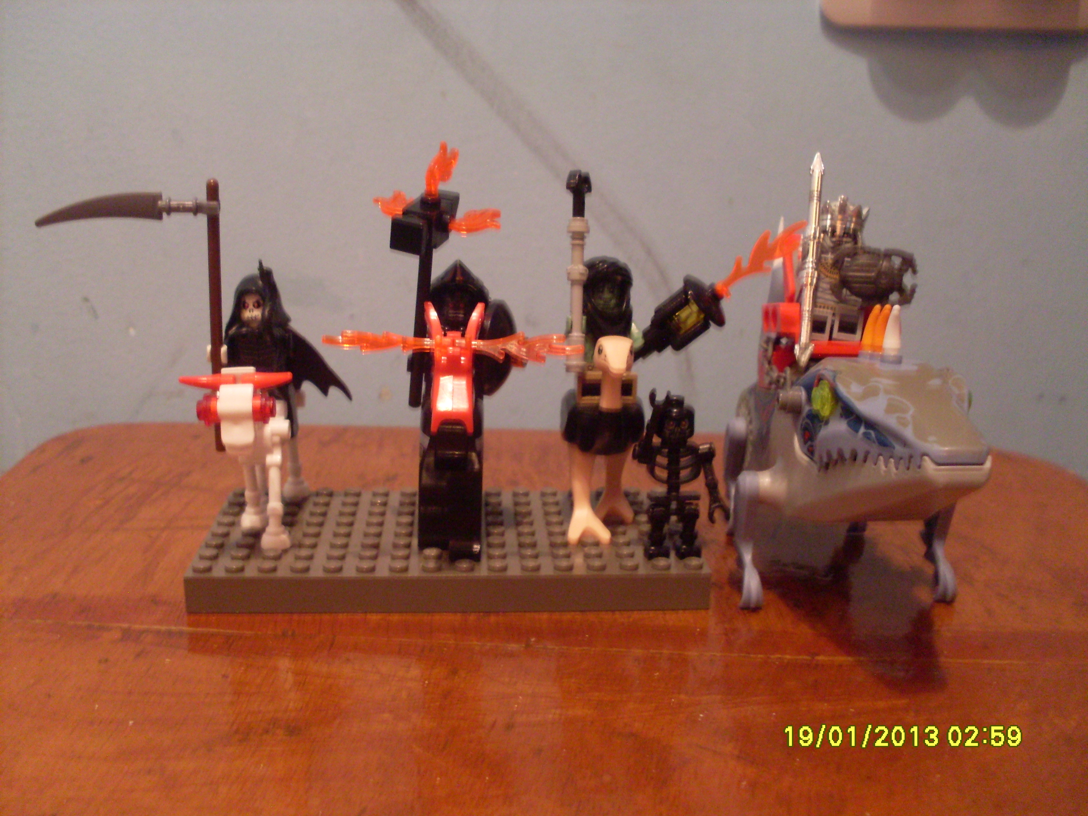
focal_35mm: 38
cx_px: 544
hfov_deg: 49.0
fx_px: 1194
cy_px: 408
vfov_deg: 37.7
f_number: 2.8
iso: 200
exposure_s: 1/3
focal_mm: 6.3
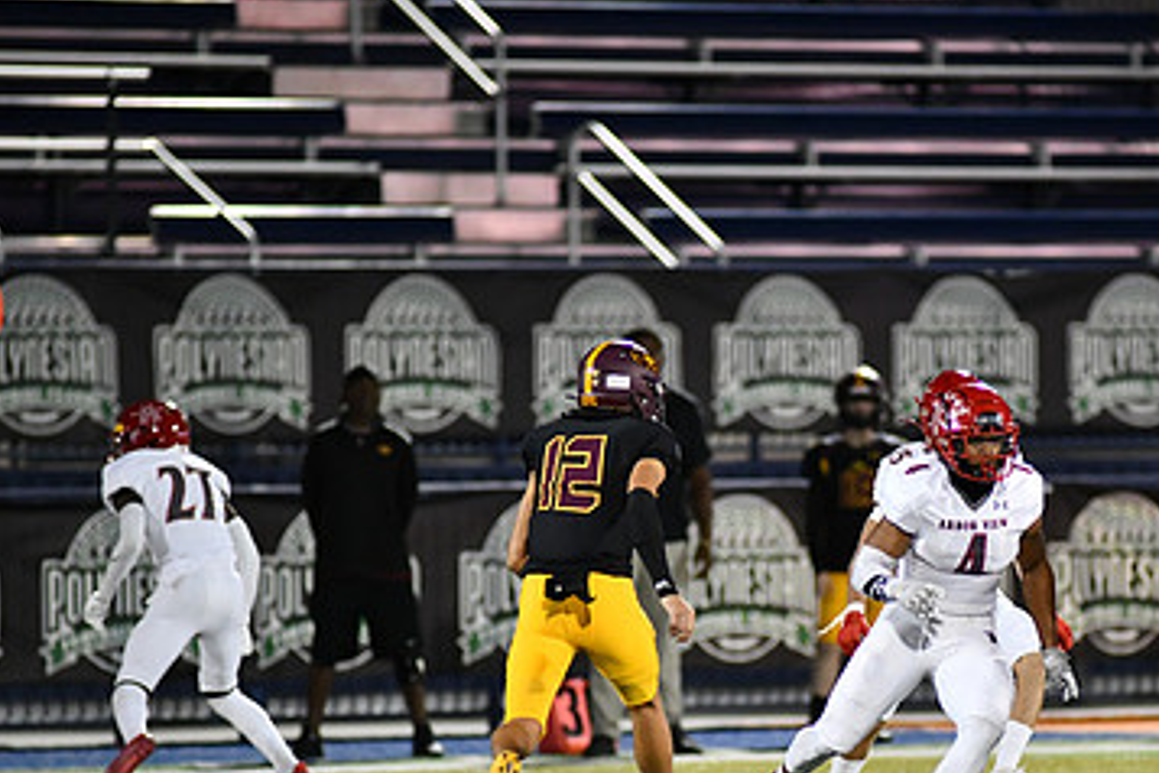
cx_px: 834
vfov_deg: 2.8
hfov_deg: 4.2
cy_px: 583
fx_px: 15677
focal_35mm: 487
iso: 4500
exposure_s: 1/1250
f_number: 2.8
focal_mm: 300
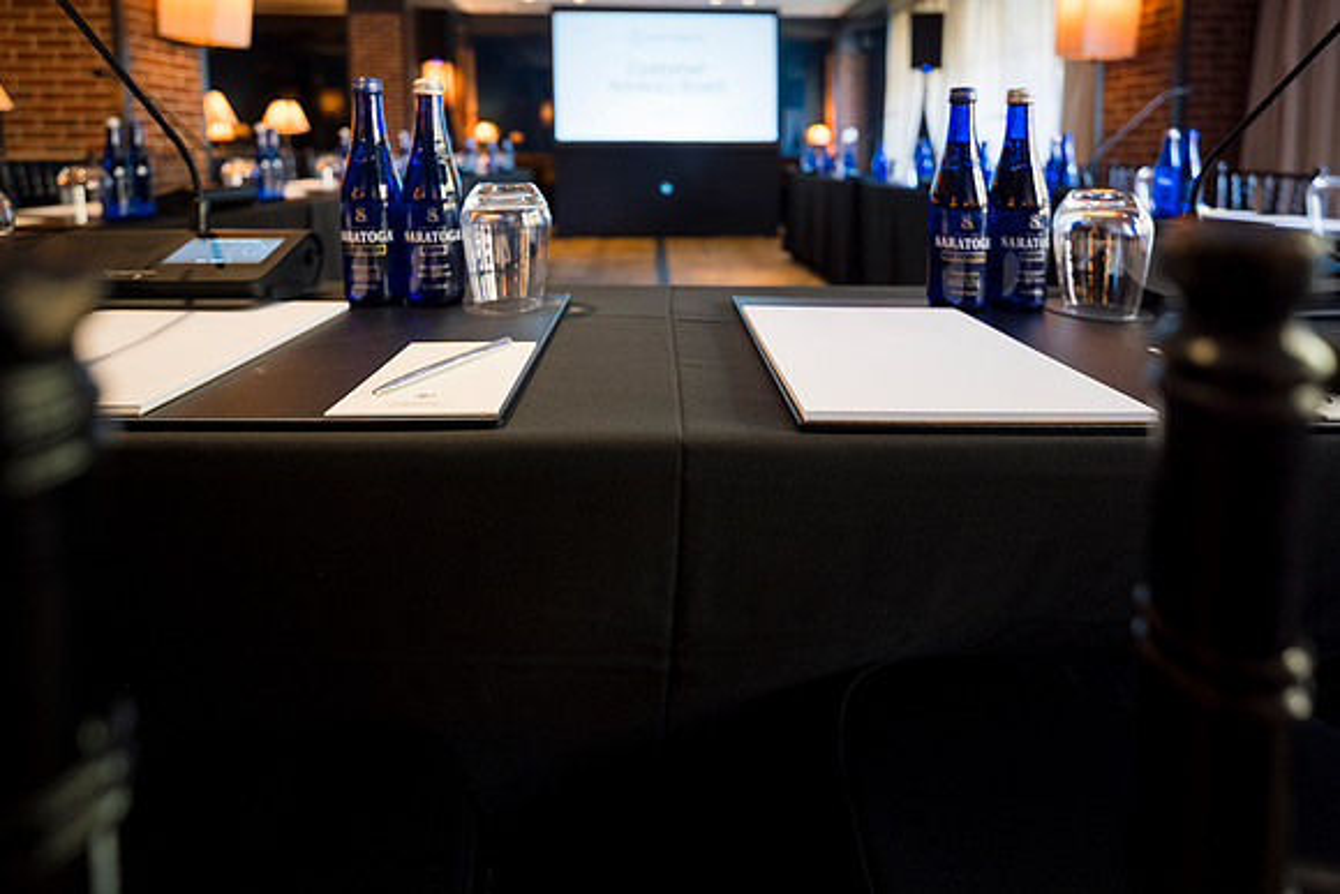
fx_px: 596
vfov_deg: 73.8
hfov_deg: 96.7
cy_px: 447
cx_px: 670
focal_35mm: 16
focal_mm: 16
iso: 640
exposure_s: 1/40
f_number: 2.2
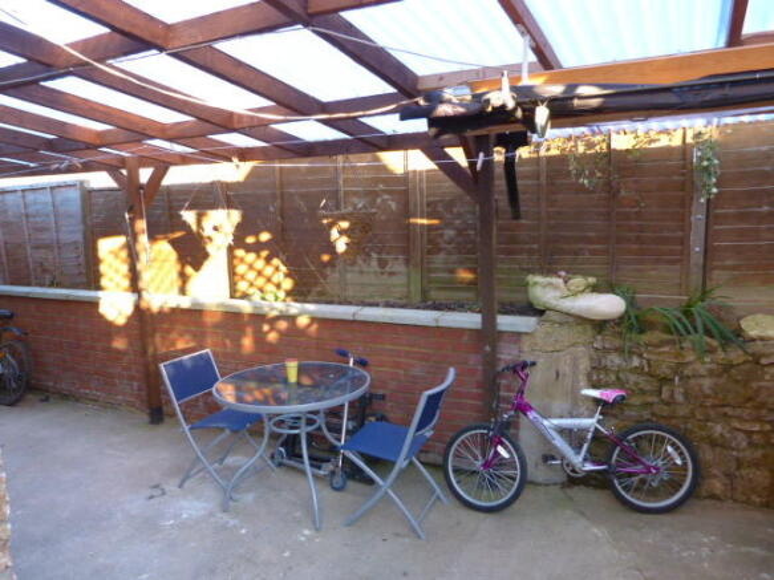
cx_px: 387
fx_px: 559
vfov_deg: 54.9
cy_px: 290
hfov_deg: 69.4
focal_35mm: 25
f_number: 2.8
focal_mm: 4.5
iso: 200
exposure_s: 1/60
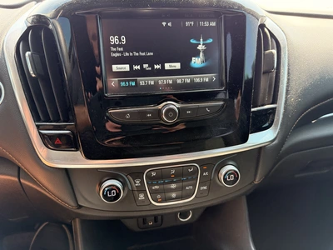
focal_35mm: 24
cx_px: 166
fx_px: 231
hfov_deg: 71.6
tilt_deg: -19.8
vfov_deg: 56.8
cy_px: 125
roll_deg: +1.3
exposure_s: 1/197
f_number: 1.78
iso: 200
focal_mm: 6.76
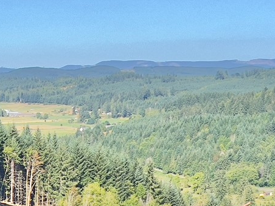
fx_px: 731
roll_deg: +0.3
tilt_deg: -3.1
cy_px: 128
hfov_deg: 20.3
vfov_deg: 16.0
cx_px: -27
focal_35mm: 92
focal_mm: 5.7
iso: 50
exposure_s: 1/1698
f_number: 1.5
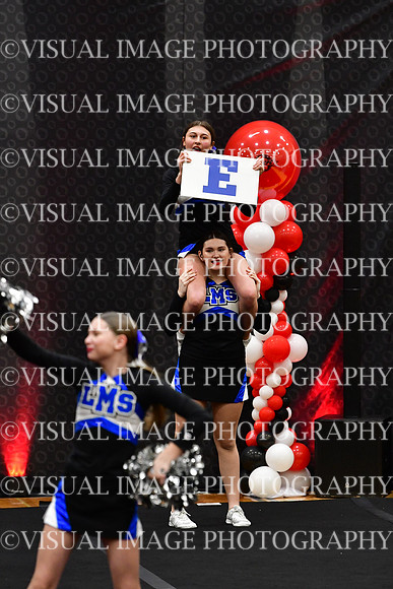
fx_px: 4173
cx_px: 196
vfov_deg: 8.1
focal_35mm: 255
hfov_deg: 5.4
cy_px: 294
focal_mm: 170
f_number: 3.5
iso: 4000
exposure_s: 1/500
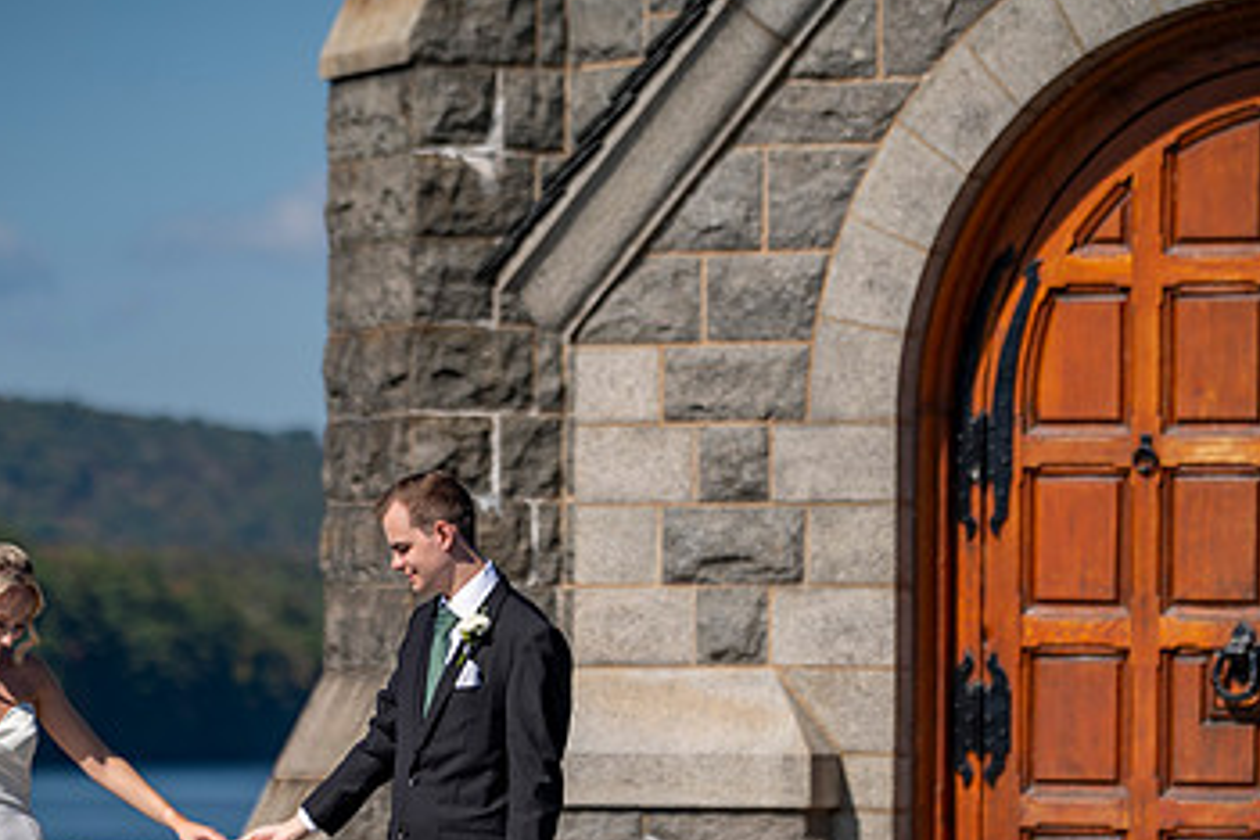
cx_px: 560
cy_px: 578
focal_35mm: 236
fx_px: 8259
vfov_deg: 5.8
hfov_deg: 8.7
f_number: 2.8
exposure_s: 1/4000
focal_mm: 140
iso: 100
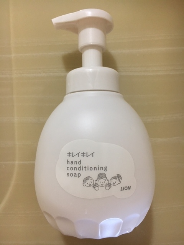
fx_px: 206
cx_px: 92
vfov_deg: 61.7
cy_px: 122
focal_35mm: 29
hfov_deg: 48.2
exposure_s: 1/30
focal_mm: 4.15
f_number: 2.2
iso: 125
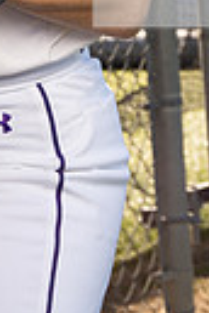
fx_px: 1524
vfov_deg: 11.1
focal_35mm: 175
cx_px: -100
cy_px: -216
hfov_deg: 7.7
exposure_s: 1/250
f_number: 5.6
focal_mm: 50
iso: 100
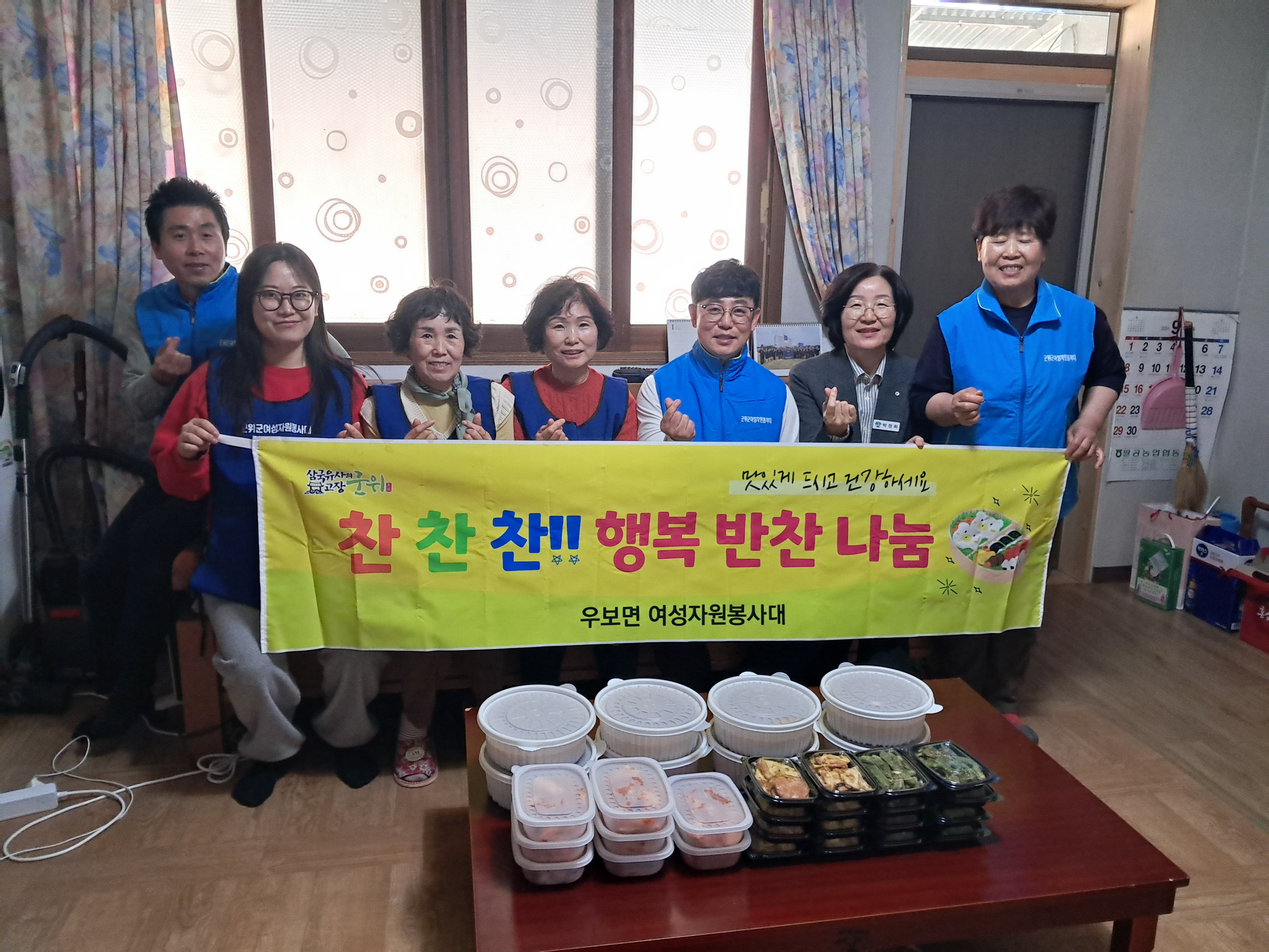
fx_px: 990
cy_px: 476
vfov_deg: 51.4
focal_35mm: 27
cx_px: 634
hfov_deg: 65.3
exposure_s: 1/60
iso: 250
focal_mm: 4
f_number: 1.8
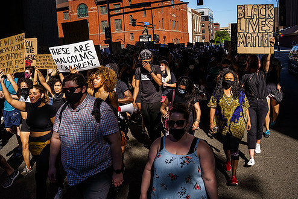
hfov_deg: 58.7
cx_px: 147
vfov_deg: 40.9
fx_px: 265
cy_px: 77
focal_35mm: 32
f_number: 5
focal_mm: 25.1
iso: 200
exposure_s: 1/1000
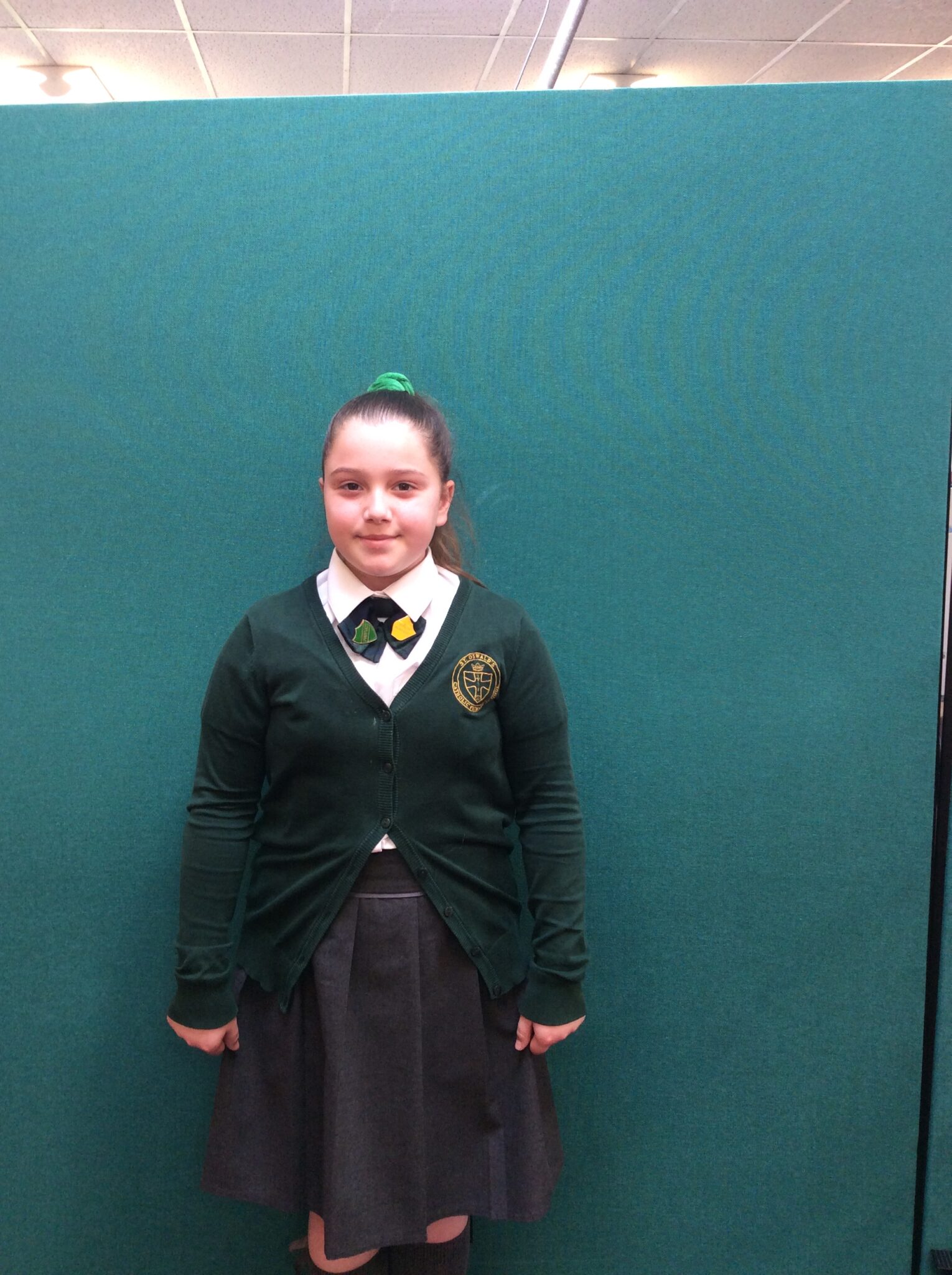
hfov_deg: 44.1
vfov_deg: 56.9
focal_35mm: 32
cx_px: 476
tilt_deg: -11.1
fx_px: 1176
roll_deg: +1.9
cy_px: 638
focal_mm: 3.3
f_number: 2.4
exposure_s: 1/25
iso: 64
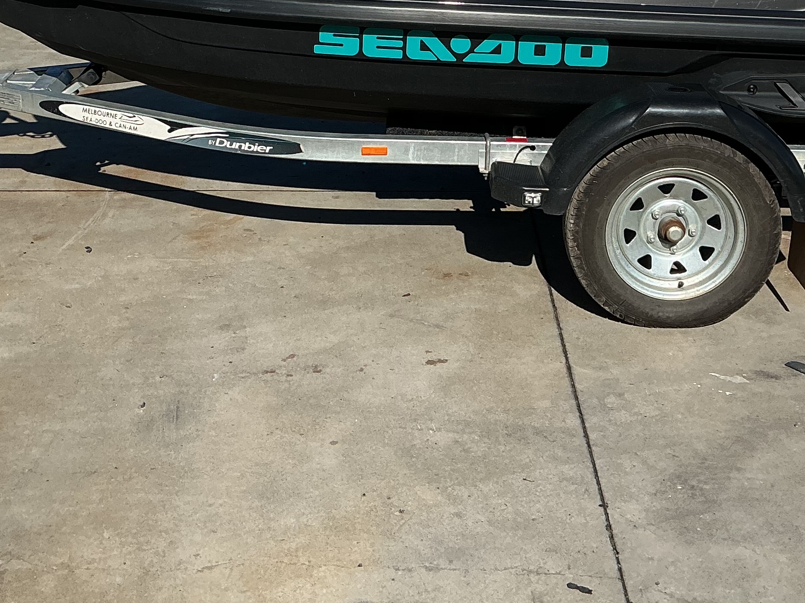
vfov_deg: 23.1
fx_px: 1442
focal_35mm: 62
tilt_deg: -14.6
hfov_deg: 31.2
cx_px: 381
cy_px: 74
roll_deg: +0.4
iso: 25
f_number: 1.8
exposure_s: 1/3322
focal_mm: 3
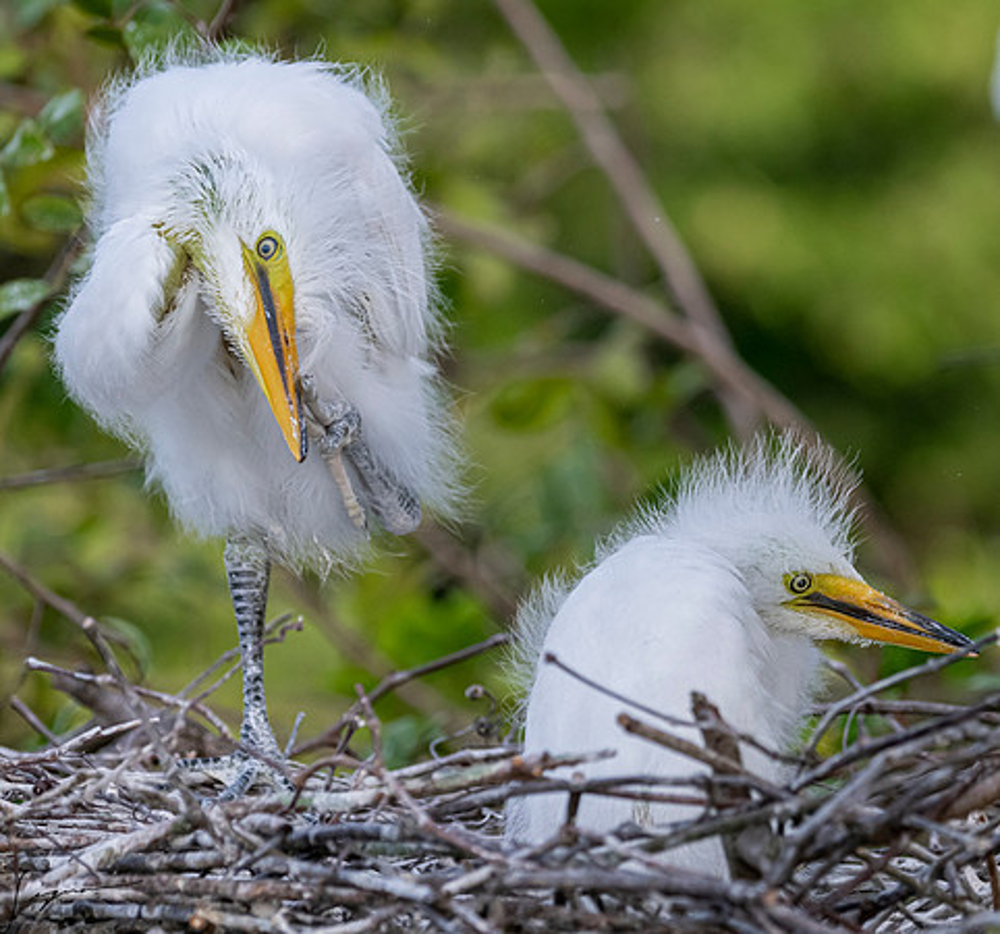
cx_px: 832
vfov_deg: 4.4
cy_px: 531
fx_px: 12018
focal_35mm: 380
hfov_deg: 4.8
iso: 2000
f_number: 7.1
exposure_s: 1/2000
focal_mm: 260
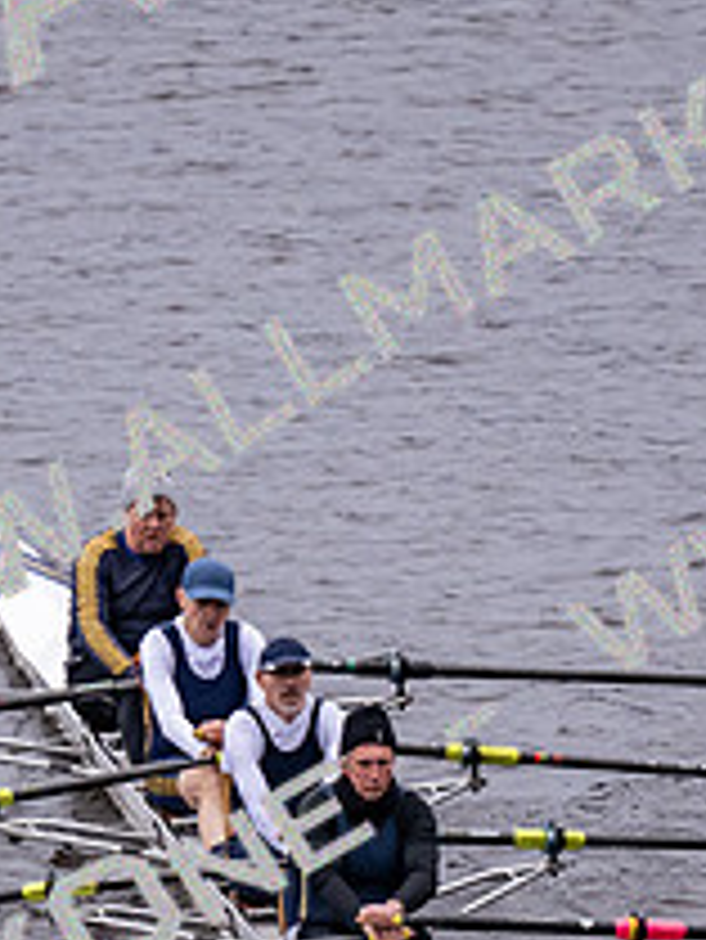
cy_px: 747
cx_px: 238
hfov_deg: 1.9
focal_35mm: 801
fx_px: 21760
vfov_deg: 2.5
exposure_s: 1/2000
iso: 1800
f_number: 2.8
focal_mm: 200
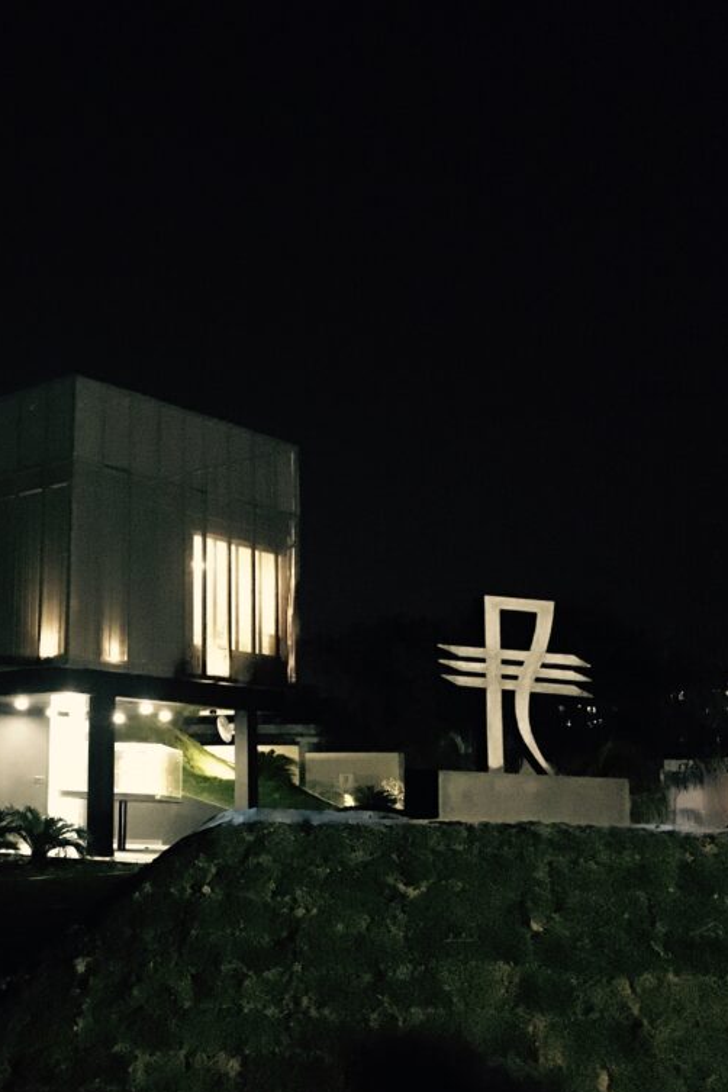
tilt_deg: +10.4
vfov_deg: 47.4
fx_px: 1244
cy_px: 555
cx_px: 61
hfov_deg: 31.0
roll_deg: -1.7
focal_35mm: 41
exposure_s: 1/17
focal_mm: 4.15
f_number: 2.2
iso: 2000
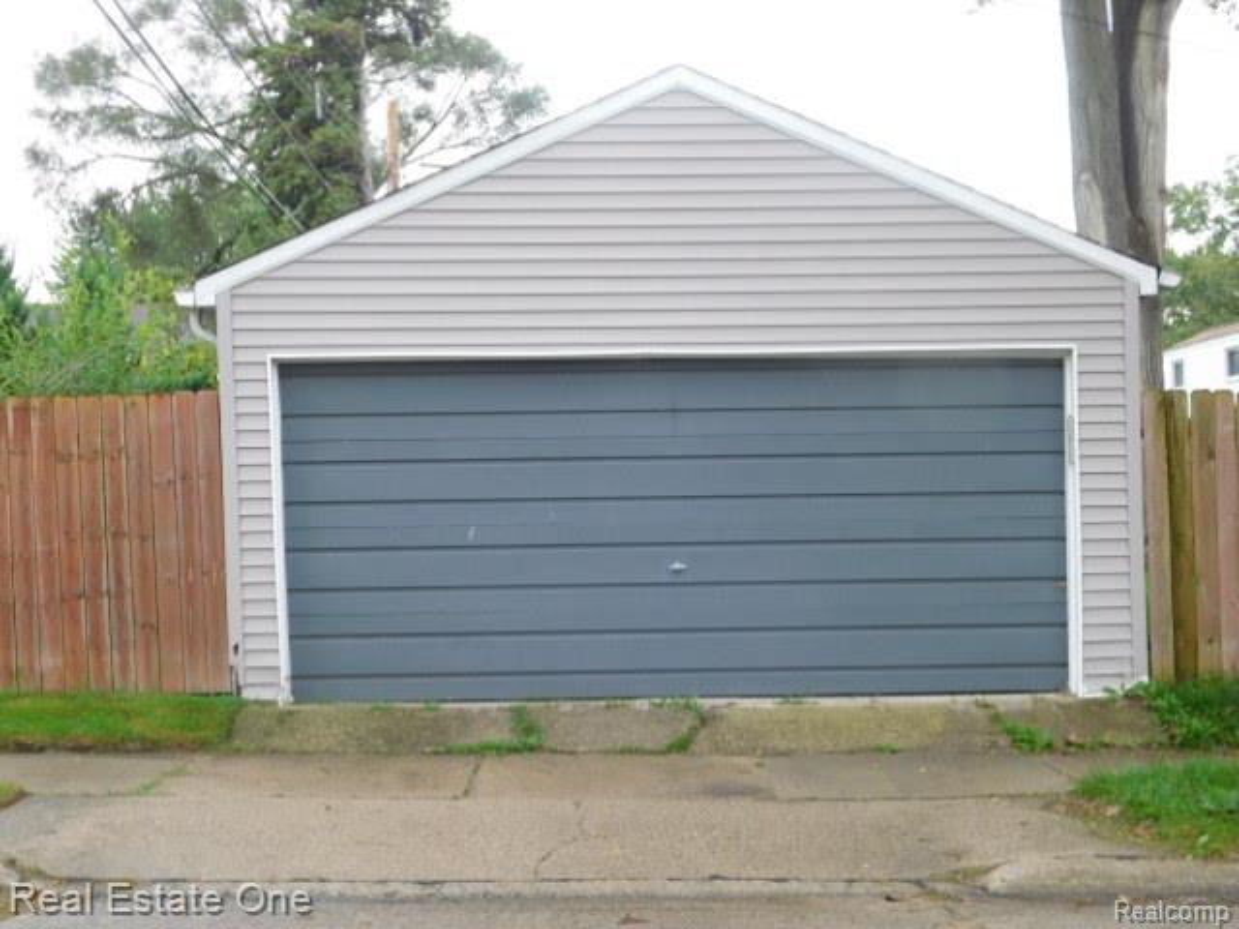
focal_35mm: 51
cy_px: 464
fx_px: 1825
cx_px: 620
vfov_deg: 28.6
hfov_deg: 37.5
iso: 125
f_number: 3.8
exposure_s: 1/60
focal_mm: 9
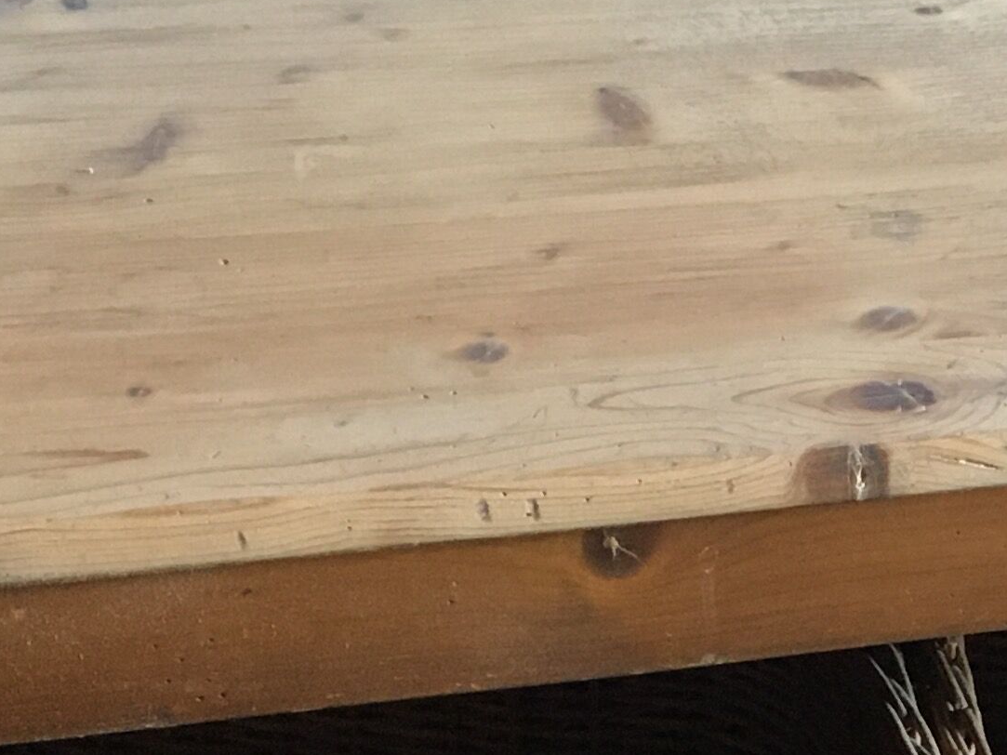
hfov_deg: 17.1
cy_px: 1013
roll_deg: -3.5
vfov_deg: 13.2
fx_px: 3141
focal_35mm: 108
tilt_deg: -34.0
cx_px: 1335
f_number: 2.2
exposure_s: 1/20
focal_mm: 4.15
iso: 200
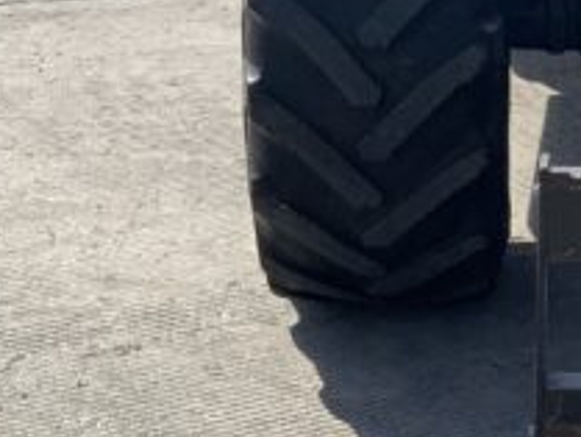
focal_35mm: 142
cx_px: 1076
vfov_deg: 10.4
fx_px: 2385
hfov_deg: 12.6
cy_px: 56
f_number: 1.8
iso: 16
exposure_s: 1/1250
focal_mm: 3
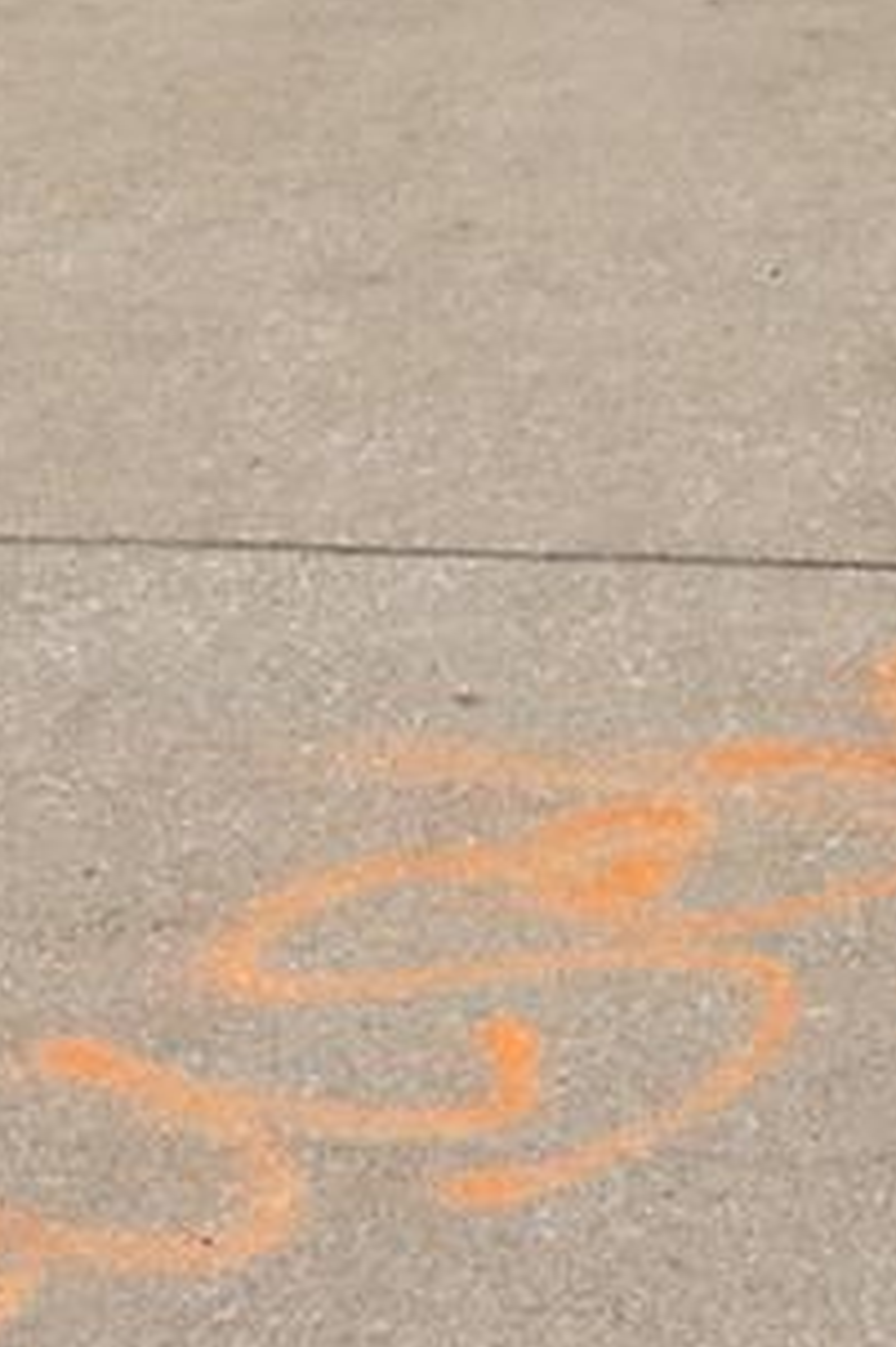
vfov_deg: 11.1
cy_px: -1554
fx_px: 6092
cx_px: 1609
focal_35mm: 163
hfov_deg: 8.1
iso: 100
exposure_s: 1/400
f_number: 7.1
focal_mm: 16
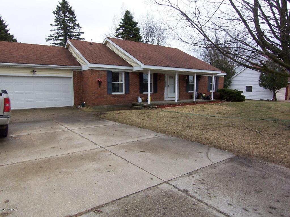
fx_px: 193
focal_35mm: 23
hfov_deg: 73.9
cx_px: 145
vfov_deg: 58.9
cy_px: 108
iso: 64
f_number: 5.6
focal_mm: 3.8
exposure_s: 1/160
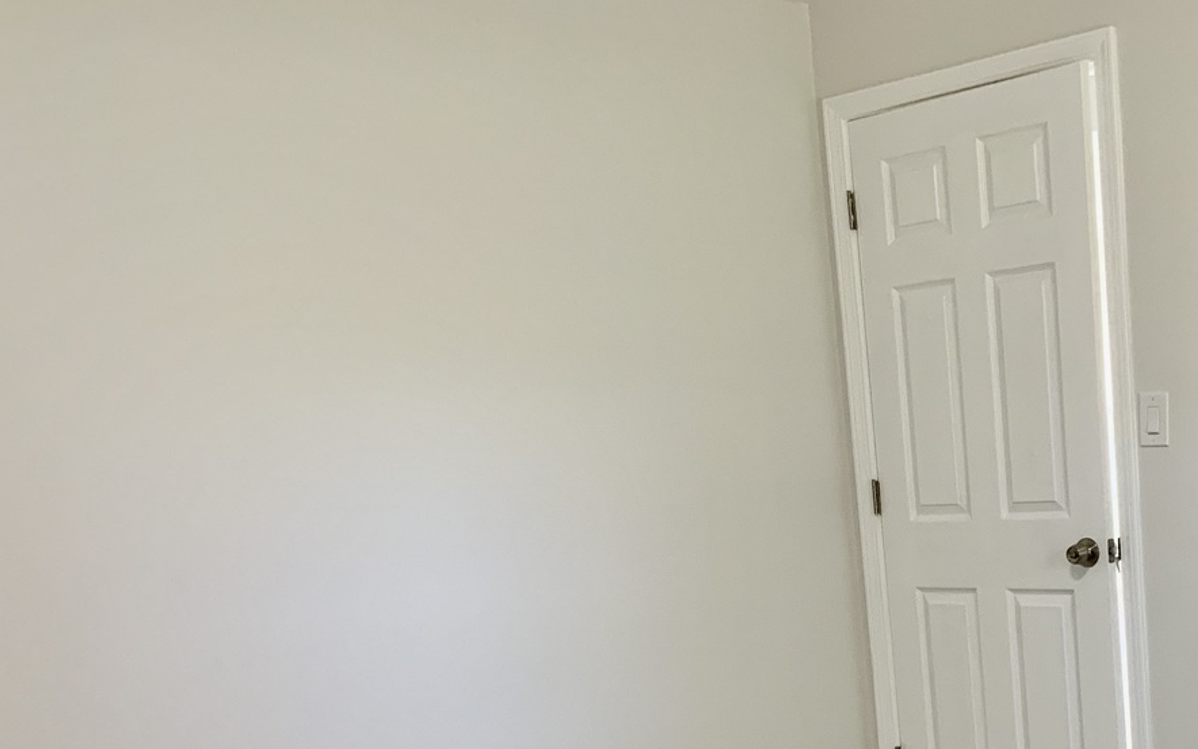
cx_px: 965
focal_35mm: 50
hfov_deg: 38.7
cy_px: 722
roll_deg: +3.7
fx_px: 1632
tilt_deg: -14.0
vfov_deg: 24.8
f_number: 1.8
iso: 80
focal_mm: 3
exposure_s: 1/60
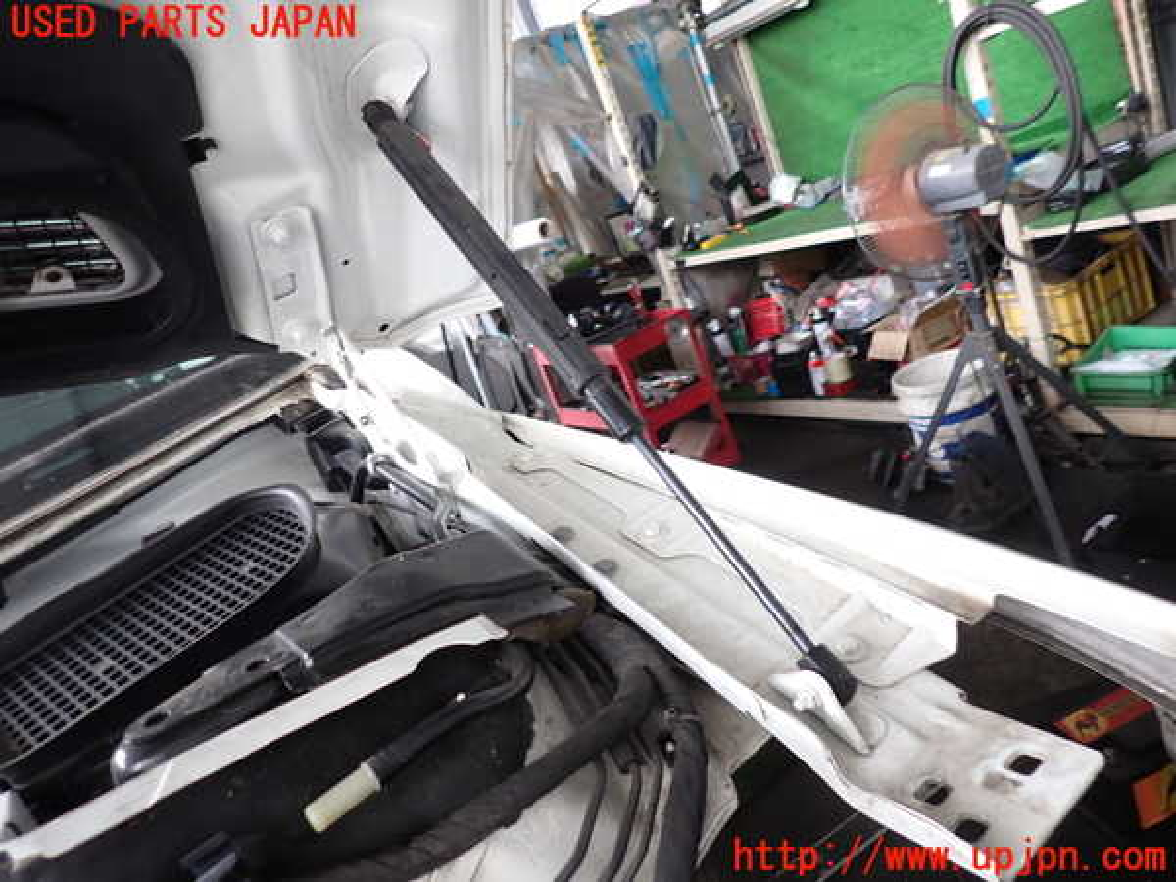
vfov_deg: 54.9
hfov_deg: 69.4
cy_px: 441
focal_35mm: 25
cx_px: 588
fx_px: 849
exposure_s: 1/60
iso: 100
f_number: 2
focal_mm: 4.5
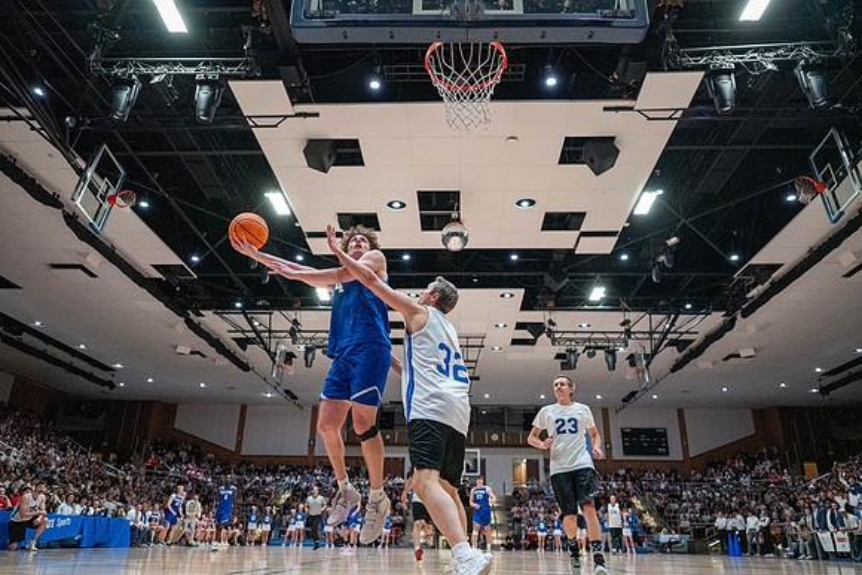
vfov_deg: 48.8
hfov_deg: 68.4
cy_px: 288
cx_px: 431
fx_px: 635
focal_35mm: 26
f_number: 2.8
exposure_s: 1/1000
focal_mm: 26.5
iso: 8000
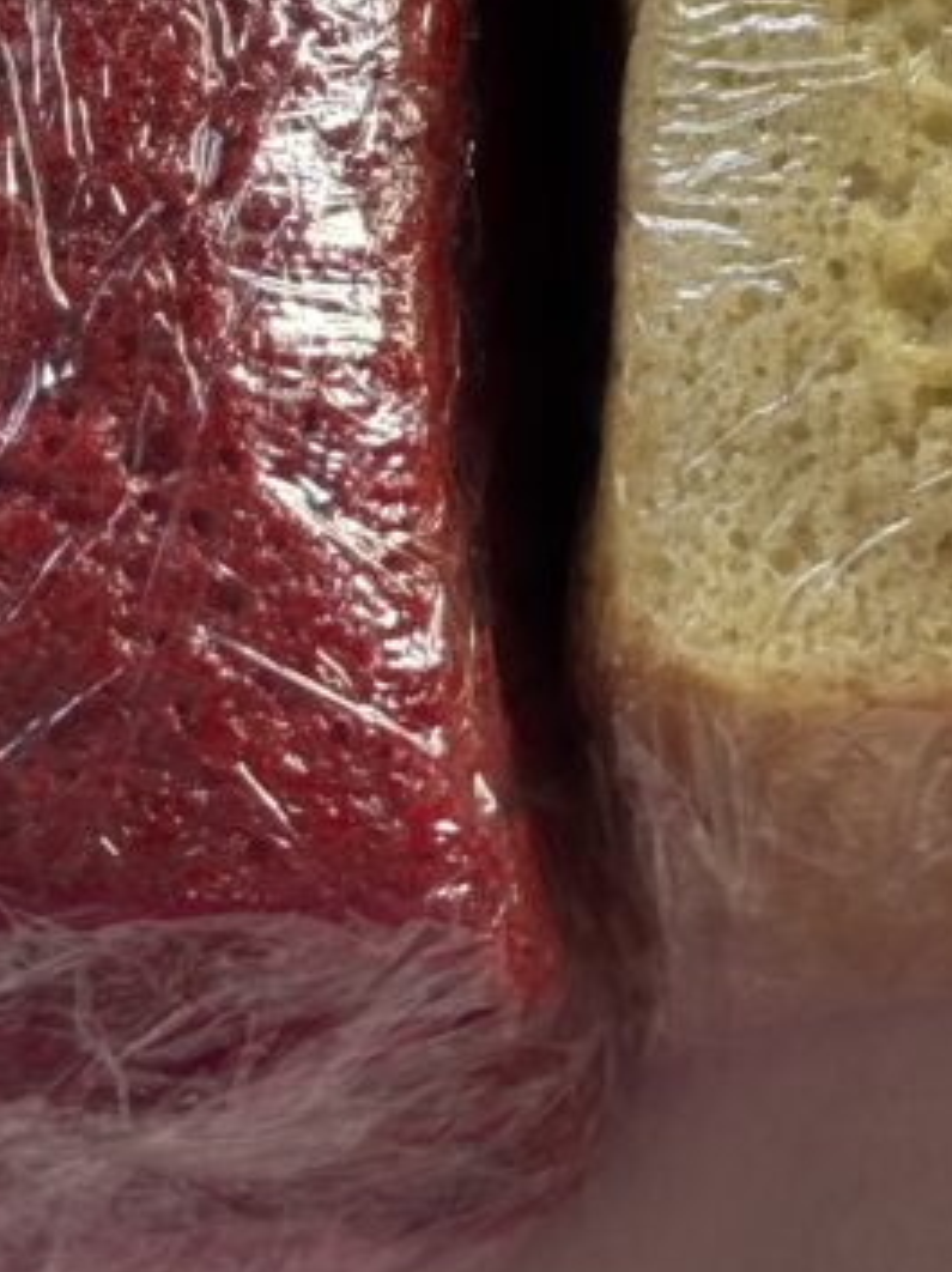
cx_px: 571
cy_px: -410
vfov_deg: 13.6
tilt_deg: -64.2
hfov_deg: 10.7
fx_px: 5103
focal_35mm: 139
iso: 64
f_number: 1.78
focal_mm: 6.76
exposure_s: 1/100
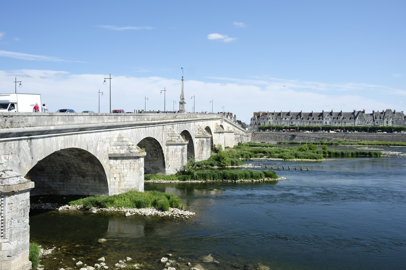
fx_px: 395
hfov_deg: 54.4
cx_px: 203
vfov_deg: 37.8
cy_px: 135
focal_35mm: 35
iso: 200
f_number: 8
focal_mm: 23
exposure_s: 1/80
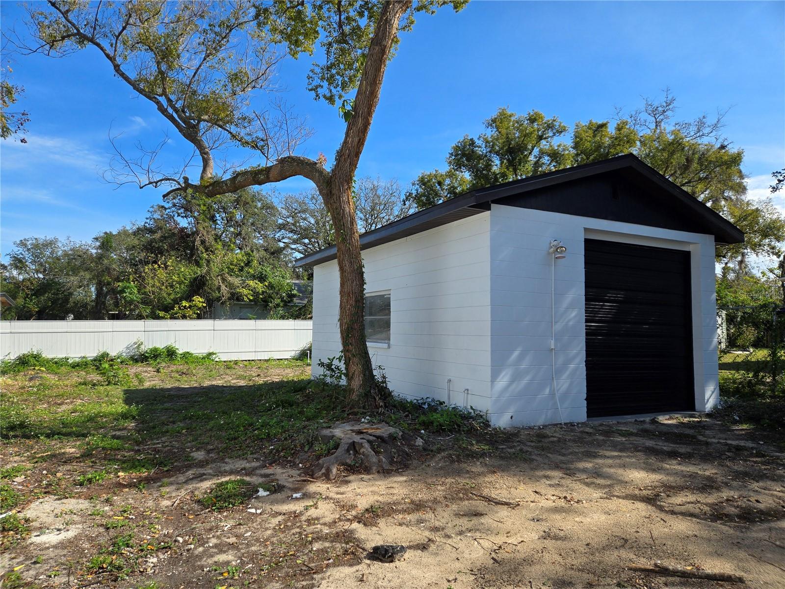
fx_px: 522
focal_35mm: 23
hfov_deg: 73.9
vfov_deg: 58.9
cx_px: 392
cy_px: 294
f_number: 1.8
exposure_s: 1/1258
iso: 25
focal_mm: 5.4
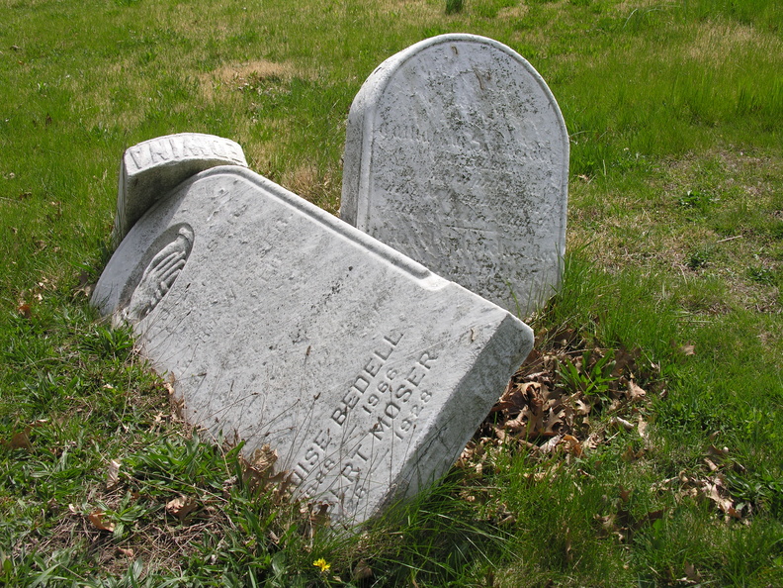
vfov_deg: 29.1
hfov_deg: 38.2
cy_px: 294
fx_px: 1131
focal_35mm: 50
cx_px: 392
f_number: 5.5
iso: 50
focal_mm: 12.7
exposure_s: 1/276
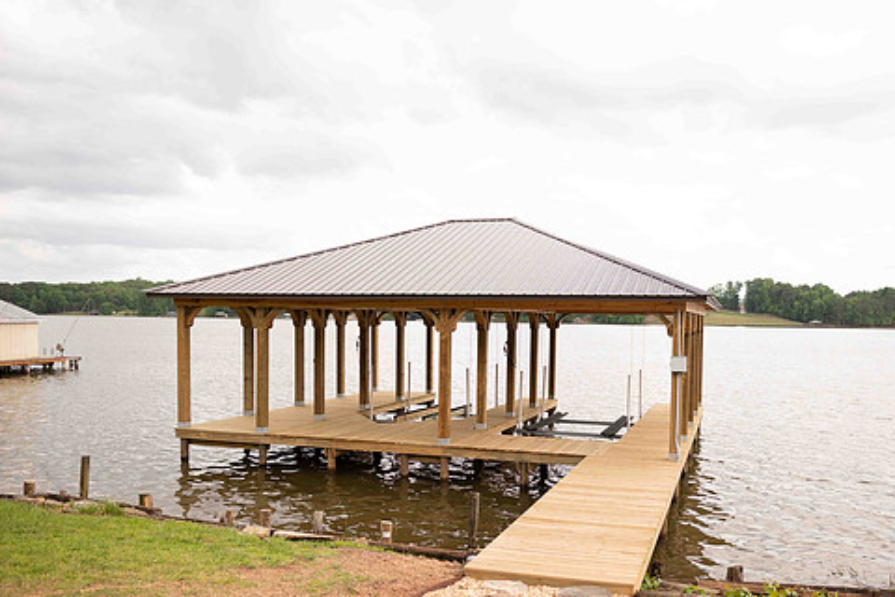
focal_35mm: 29
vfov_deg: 44.7
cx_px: 518
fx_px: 721
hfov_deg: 63.3
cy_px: 359
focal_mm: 24
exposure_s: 1/1000
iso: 125
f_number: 2.5
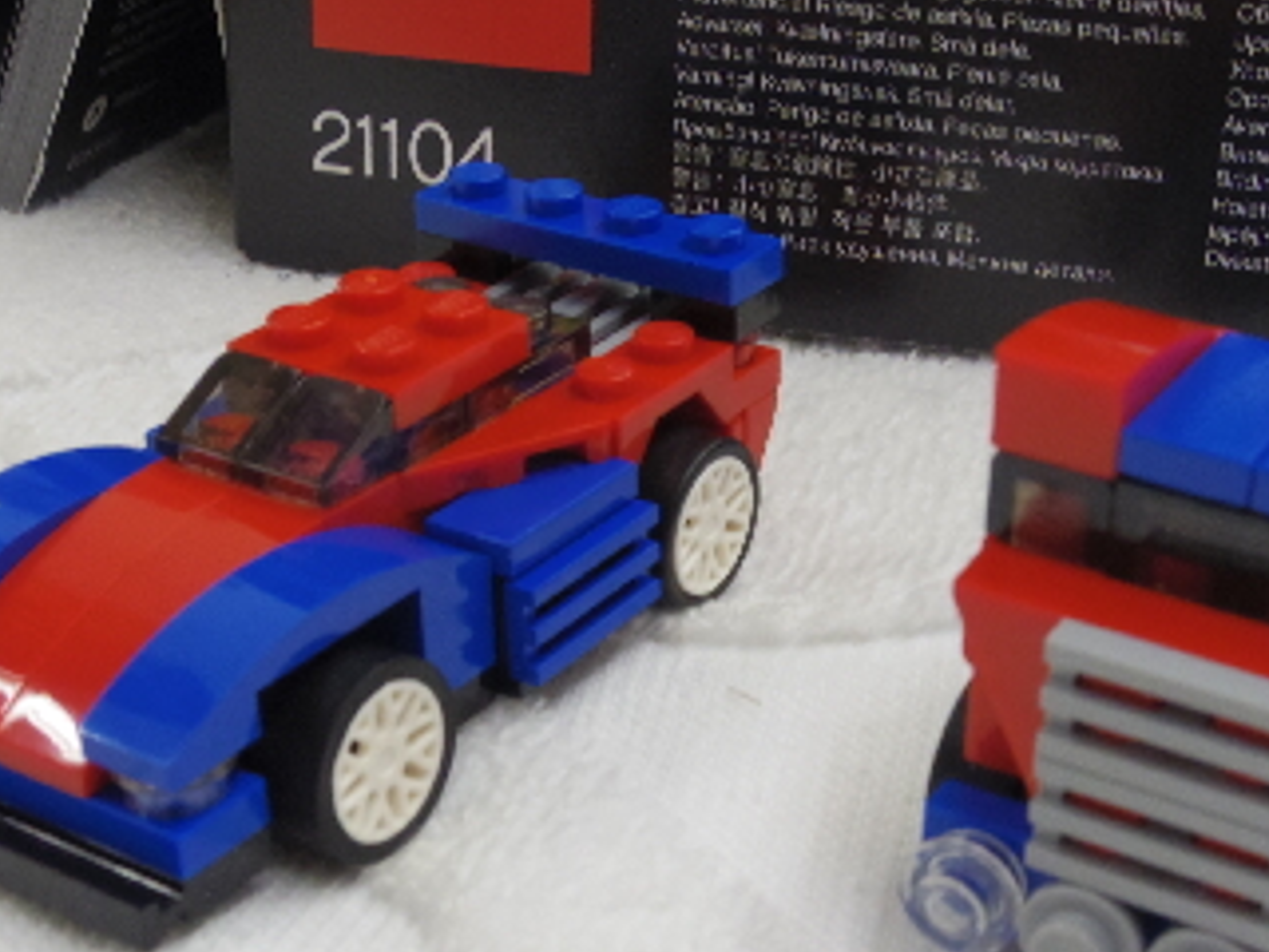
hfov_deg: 32.1
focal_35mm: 60
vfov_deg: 24.3
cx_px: 742
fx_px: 2200
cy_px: 607
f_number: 4.5
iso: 500
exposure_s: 1/50
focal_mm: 5.9
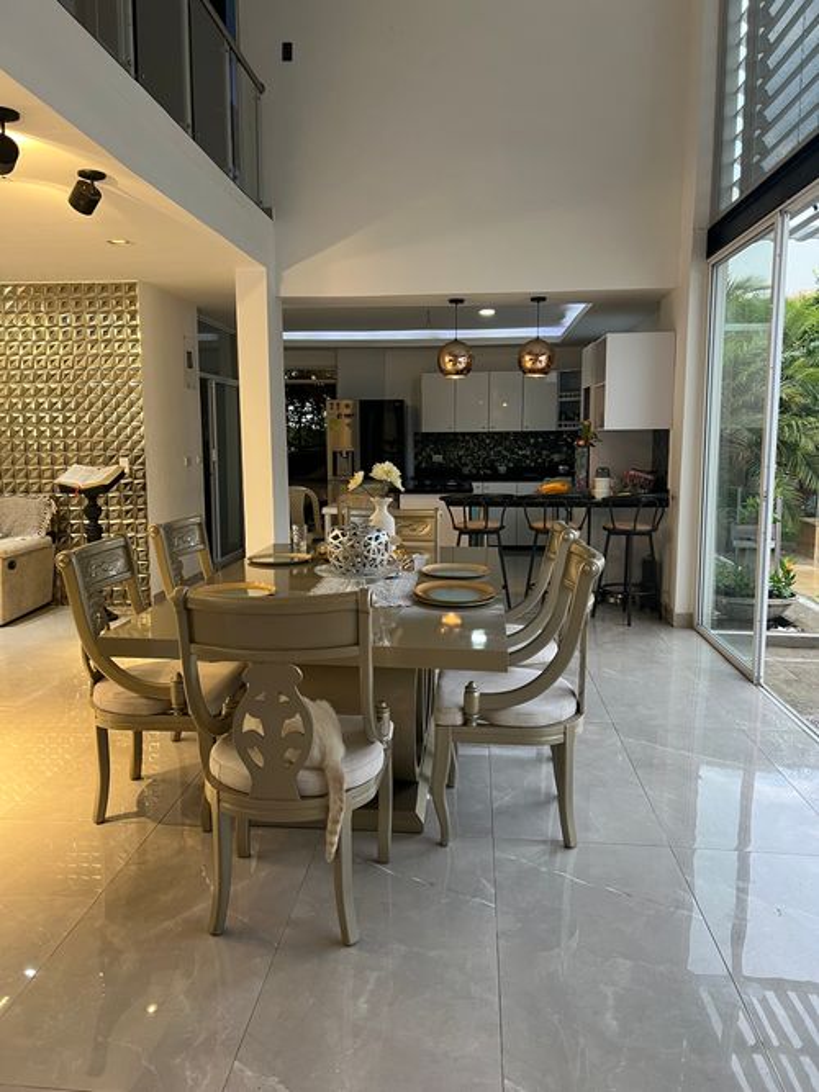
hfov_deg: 53.0
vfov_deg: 67.3
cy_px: 546
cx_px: 410
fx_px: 820
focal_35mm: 26
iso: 80
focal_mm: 5.7
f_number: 1.5
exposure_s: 1/60
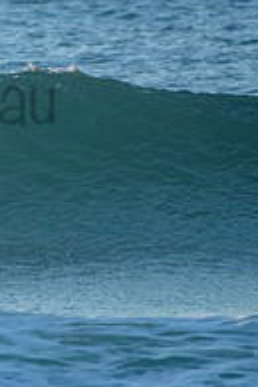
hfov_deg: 0.9
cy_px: 78
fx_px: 15963
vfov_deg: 1.4
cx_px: -155
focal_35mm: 1485
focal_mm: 500
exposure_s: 1/2500
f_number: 5.6
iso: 1600
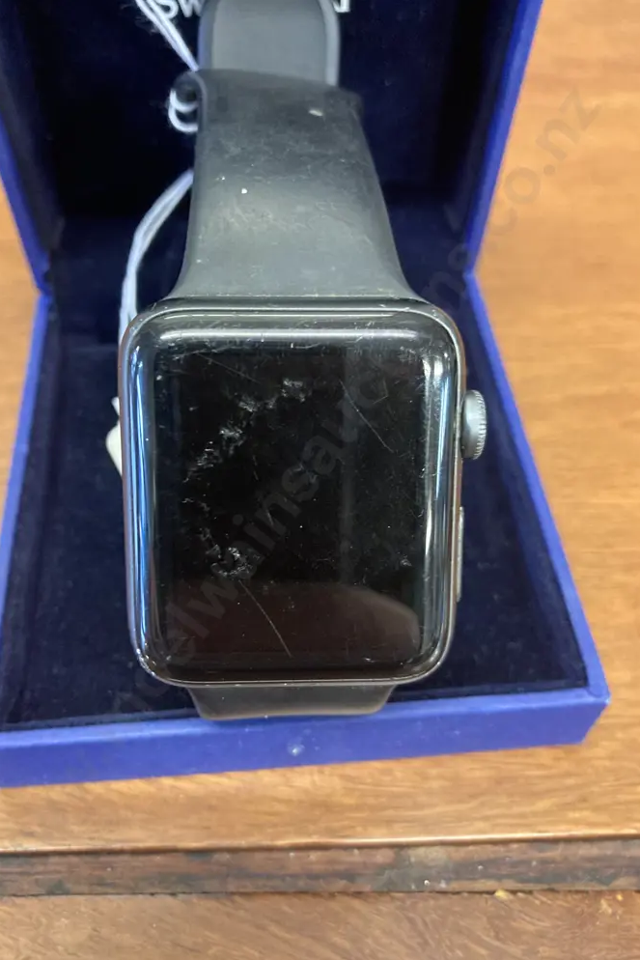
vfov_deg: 61.9
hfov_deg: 43.6
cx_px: 292
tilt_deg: -52.0
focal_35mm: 30
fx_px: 800
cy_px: 493
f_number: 1.8
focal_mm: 3.99
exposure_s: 1/25
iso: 400
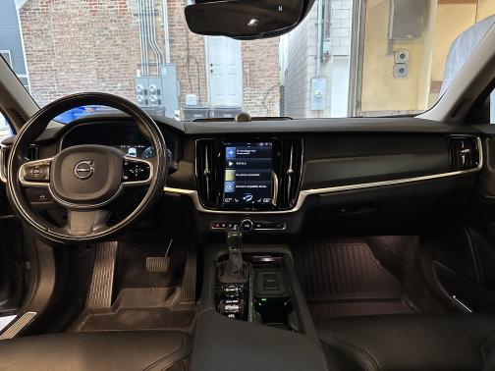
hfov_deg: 71.6
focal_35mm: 24
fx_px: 343
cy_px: 186
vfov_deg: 56.8
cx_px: 248
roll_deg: +1.0
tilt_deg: -12.9
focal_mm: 6.86
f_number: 1.78
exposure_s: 1/57
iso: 640
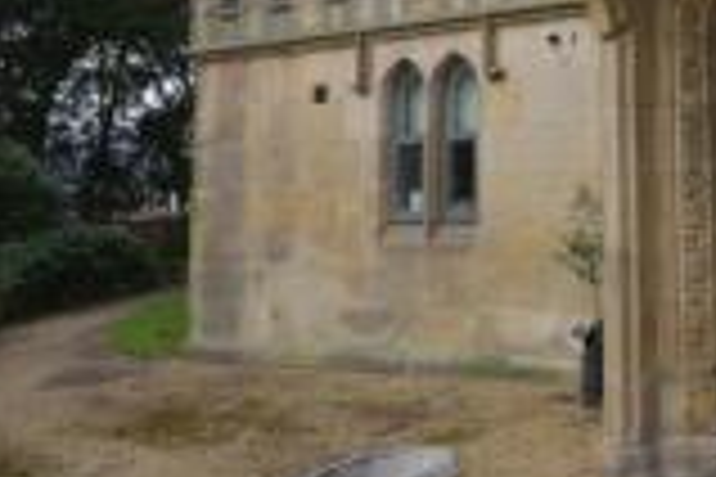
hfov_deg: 34.1
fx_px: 895
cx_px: 883
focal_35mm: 45
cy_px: 25
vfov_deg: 28.4
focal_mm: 10
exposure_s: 1/160
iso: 100
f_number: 6.3
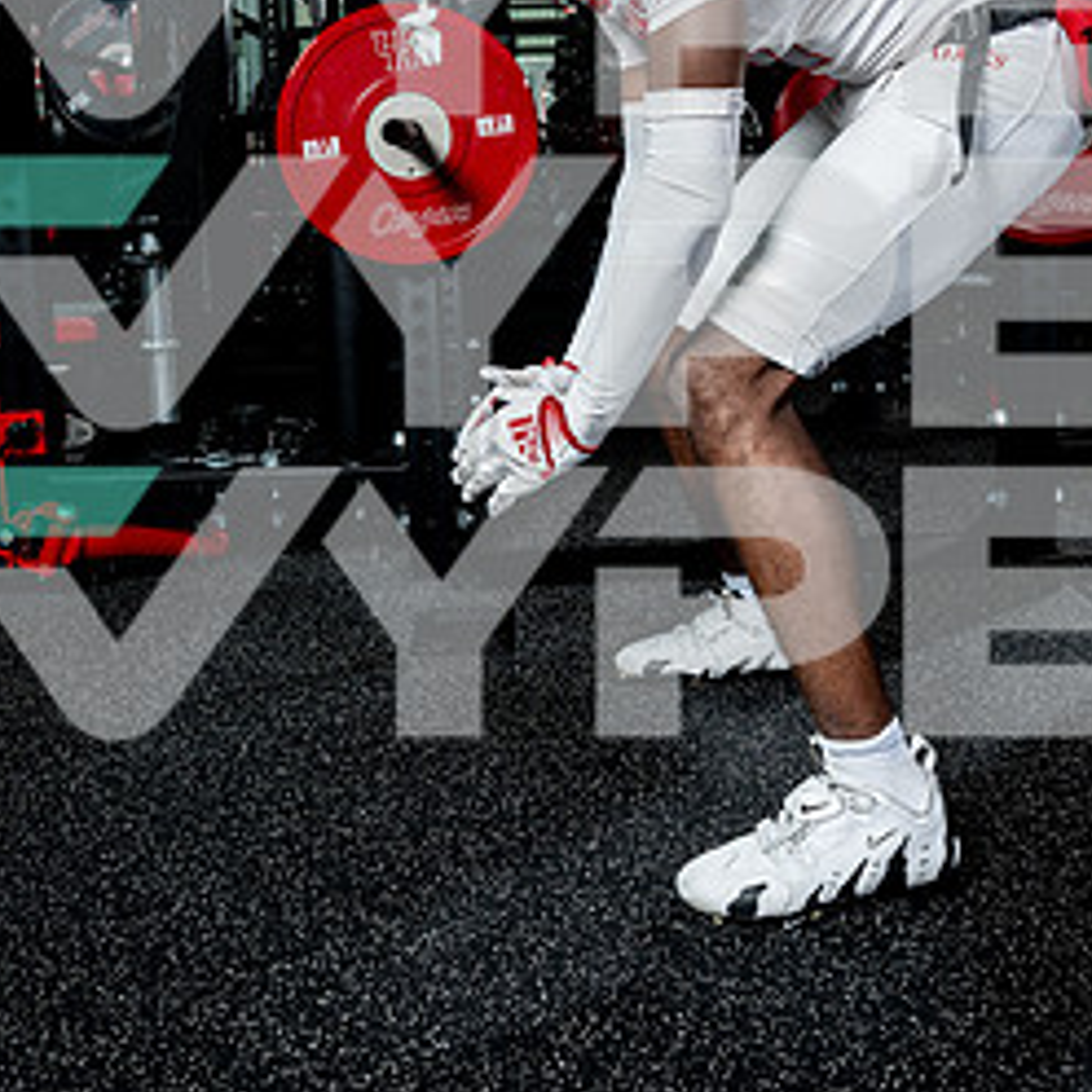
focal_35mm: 37
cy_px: 295
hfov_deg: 44.9
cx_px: 555
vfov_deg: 43.7
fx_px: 1321
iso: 640
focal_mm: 24
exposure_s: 1/250
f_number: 9
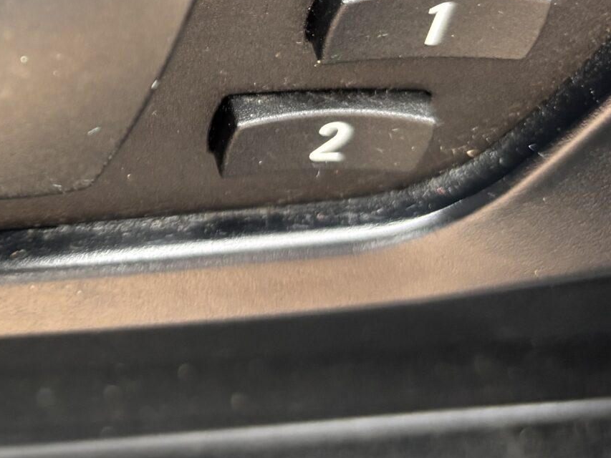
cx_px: -64
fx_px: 1377
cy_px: 60
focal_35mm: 78
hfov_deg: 23.4
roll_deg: +0.0
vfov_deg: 18.6
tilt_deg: -43.9
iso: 125
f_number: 1.6
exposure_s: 1/91
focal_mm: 5.96
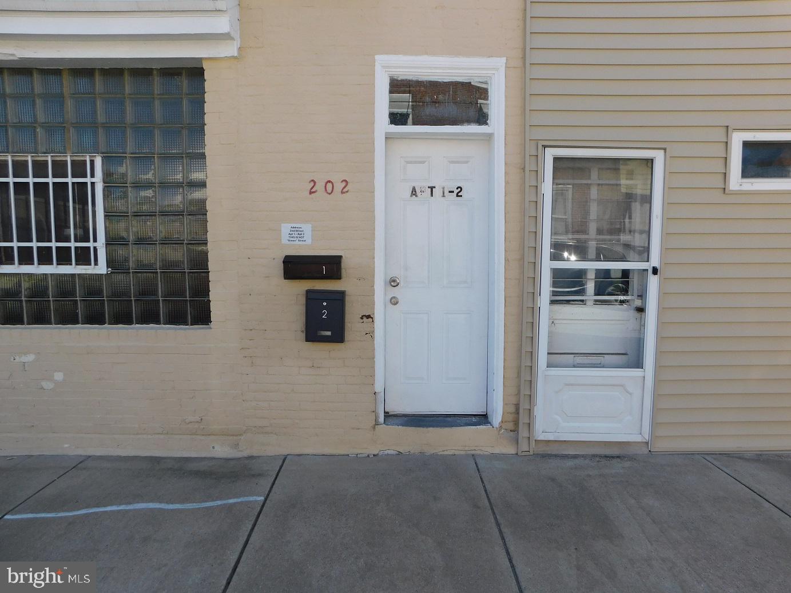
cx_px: 396
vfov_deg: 58.9
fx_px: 526
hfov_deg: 73.9
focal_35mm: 23
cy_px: 296
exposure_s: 1/640
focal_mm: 4
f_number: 3
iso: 125
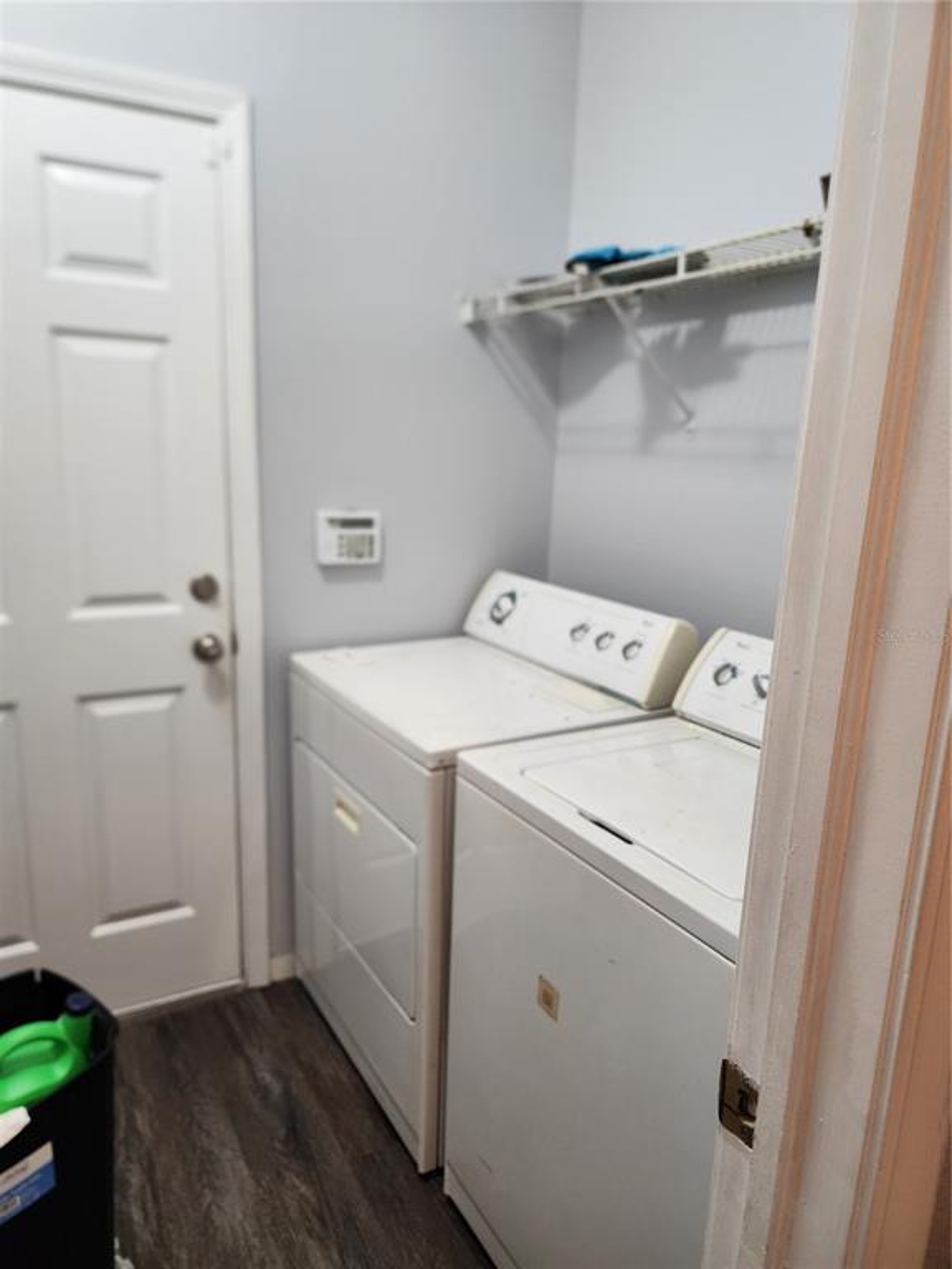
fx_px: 843
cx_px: 476
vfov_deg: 73.9
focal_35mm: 23
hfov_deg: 58.9
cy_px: 634
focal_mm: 6.4
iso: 320
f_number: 1.8
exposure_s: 1/120
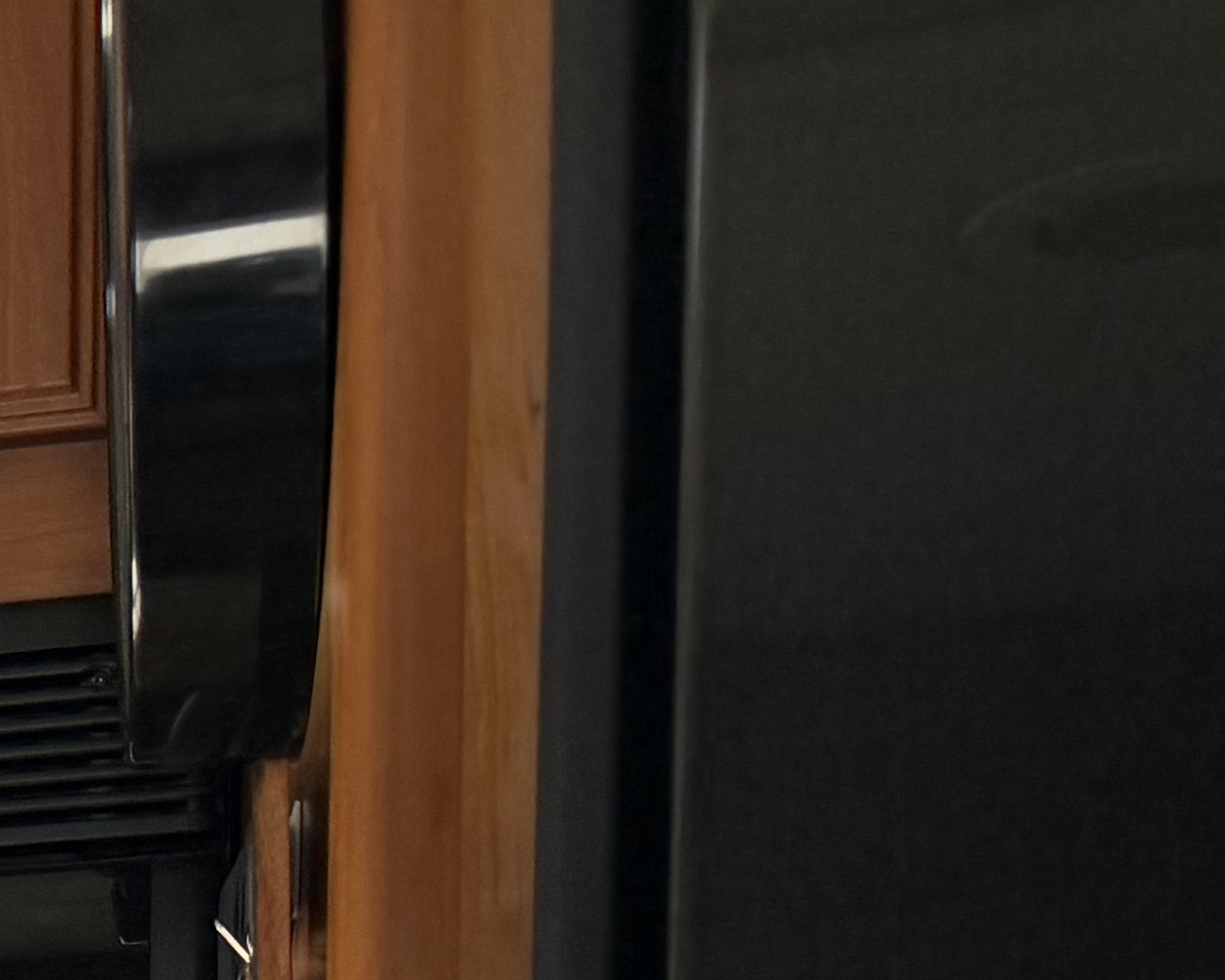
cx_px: -1207
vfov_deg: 13.3
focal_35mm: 101
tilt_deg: -5.9
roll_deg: +0.5
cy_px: 1909
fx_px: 3662
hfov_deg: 15.3
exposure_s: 1/206
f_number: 1.78
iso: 125
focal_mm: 6.76
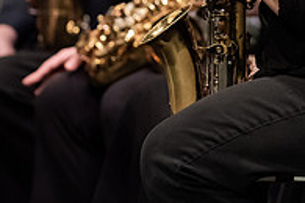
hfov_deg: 2.3
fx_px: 7574
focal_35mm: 894
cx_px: 277
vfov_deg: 1.5
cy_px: -84
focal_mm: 300
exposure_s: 1/320
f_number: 3.2
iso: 3200
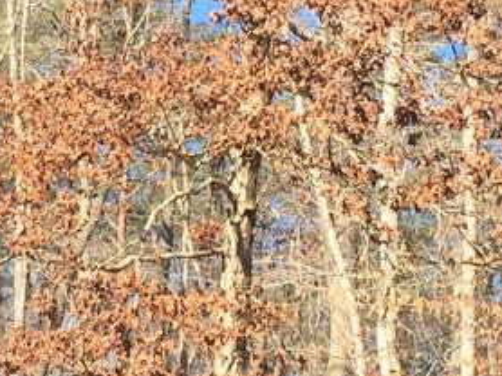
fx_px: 1550
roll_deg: -3.9
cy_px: 244
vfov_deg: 13.8
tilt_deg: +9.0
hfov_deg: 18.2
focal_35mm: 107
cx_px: 98
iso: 32
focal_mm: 4.15
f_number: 2.2
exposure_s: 1/964
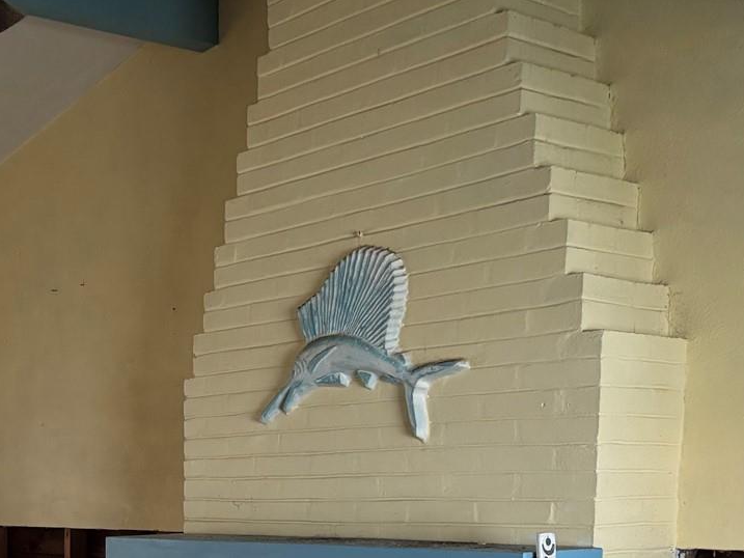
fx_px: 1247
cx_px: -21
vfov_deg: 23.9
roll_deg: +1.1
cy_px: 586
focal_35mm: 58
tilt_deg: -5.1
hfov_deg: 30.6
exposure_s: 1/60
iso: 320
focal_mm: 5.96
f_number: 1.6
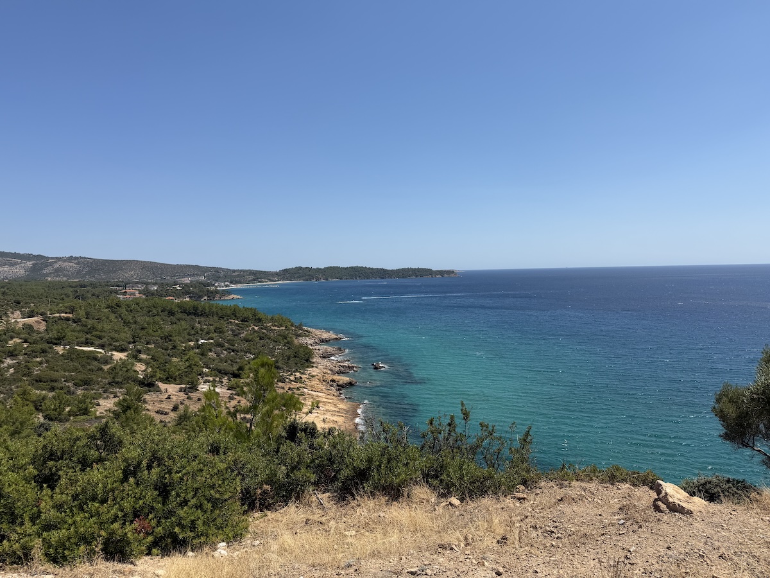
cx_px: 385
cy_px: 289
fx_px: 534
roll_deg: +2.4
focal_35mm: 24
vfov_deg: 56.8
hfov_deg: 71.6
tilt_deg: -0.8
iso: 80
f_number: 1.78
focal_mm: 6.76
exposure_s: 1/6711
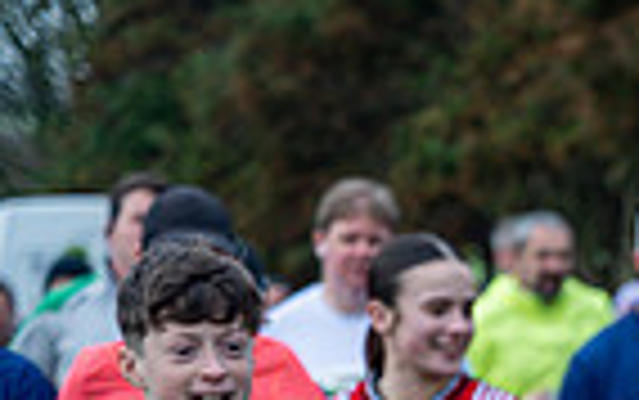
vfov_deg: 4.5
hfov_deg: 7.0
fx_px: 5072
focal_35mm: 291
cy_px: 816
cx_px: 1112
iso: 450
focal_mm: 70
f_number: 2.8
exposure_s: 1/1250
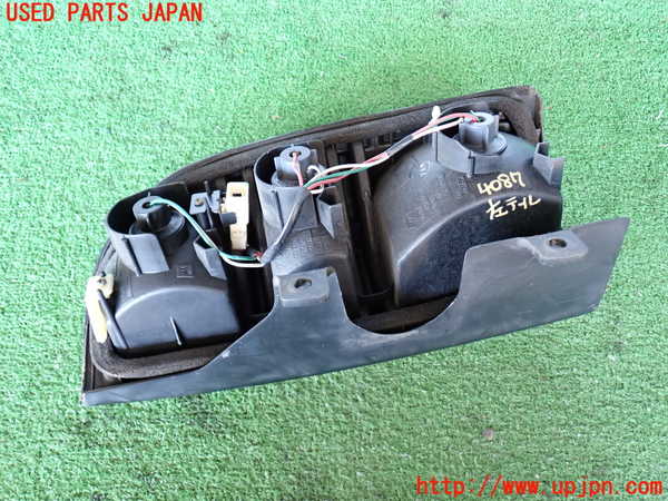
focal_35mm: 30
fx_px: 579
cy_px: 250
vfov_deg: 46.8
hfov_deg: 60.0
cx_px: 334
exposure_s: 1/30
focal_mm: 5.4
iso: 400
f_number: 2.3
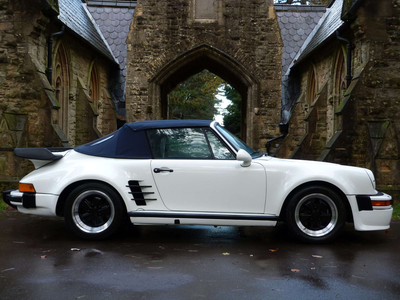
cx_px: 200
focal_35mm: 45
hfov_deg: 42.1
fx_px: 520
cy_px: 150
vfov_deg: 32.2
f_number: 3.2
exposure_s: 1/60
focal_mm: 8.1
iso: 160
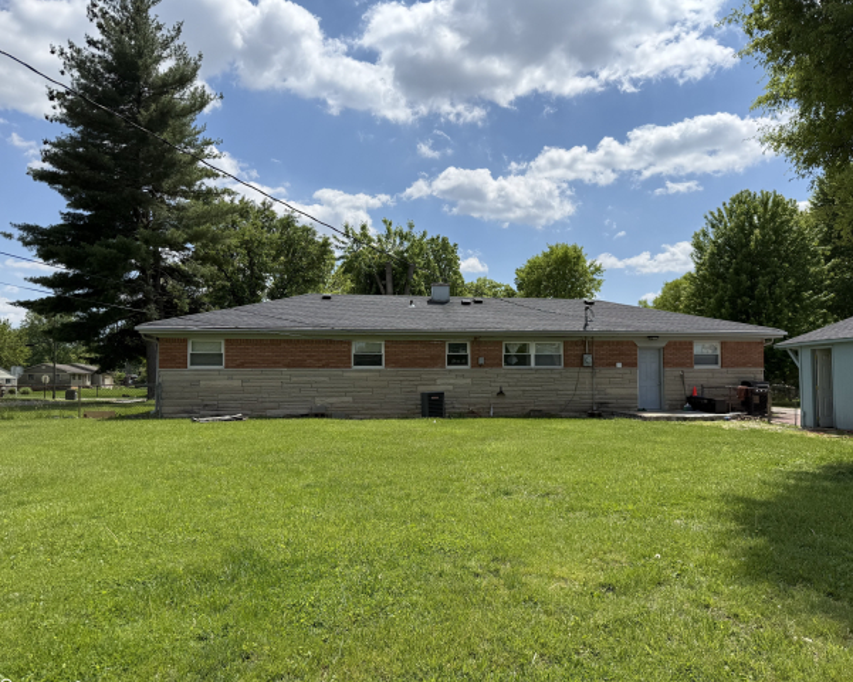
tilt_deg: +3.3
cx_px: 445
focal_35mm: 26
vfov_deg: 54.9
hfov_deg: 66.0
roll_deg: +0.4
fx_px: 656
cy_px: 352
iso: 80
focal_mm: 6.76
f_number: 1.78
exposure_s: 1/6711
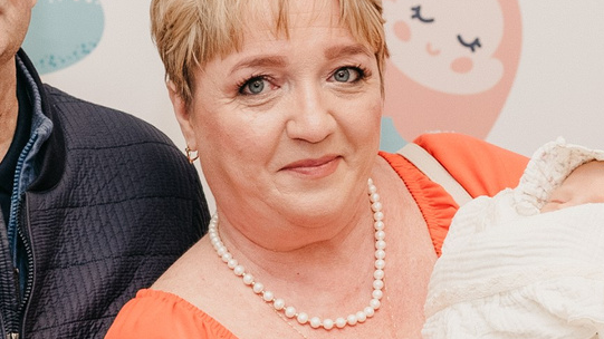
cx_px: 207
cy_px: 207
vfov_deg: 6.7
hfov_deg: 11.9
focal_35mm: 181
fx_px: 2898
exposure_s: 1/160
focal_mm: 35
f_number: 4
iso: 400
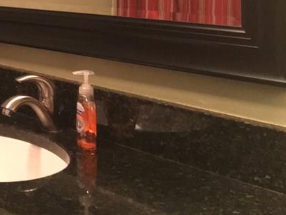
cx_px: -53
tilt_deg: -1.8
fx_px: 603
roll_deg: +0.6
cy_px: -30
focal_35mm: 73
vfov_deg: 19.2
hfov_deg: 24.3
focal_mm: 4.15
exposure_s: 1/15
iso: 320
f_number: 2.2
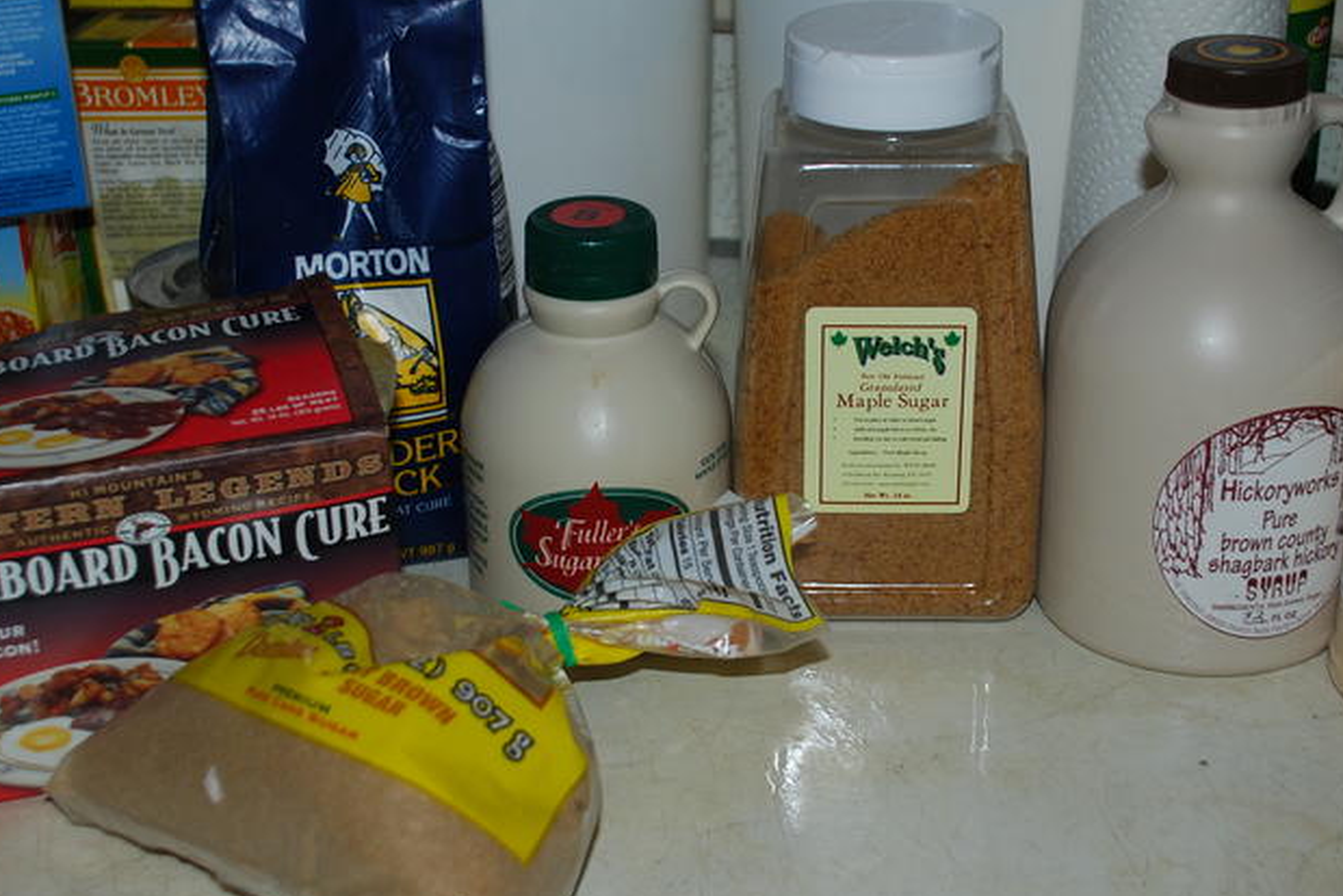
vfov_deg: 22.3
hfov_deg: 32.8
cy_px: 452
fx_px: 2277
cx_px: 769
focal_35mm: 61
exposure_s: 1/125
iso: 100
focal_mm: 28
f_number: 4
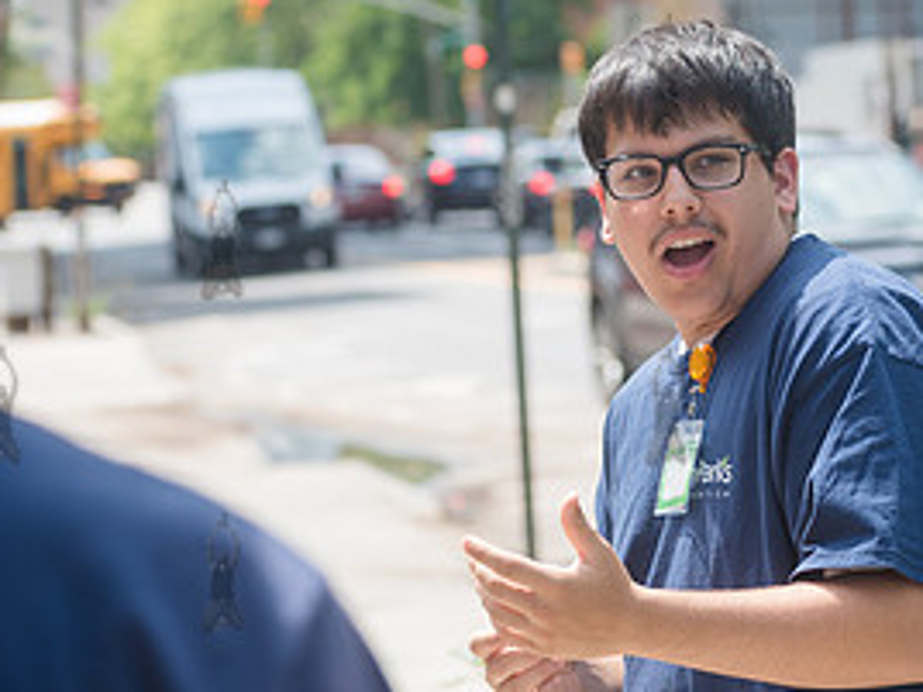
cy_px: 405
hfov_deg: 11.7
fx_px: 4480
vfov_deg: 8.8
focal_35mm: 168
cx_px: 665
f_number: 4.5
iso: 200
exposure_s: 1/640
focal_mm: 80
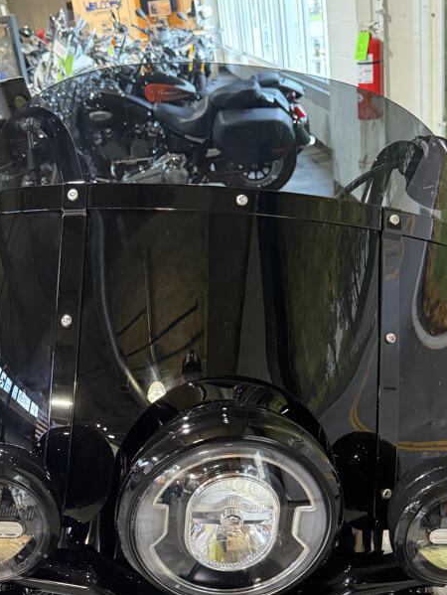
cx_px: 248
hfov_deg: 35.1
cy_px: 330
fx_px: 705
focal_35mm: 41
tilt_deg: -23.0
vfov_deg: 45.7
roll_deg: +6.5
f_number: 1.78
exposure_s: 1/60
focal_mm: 6.76
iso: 400
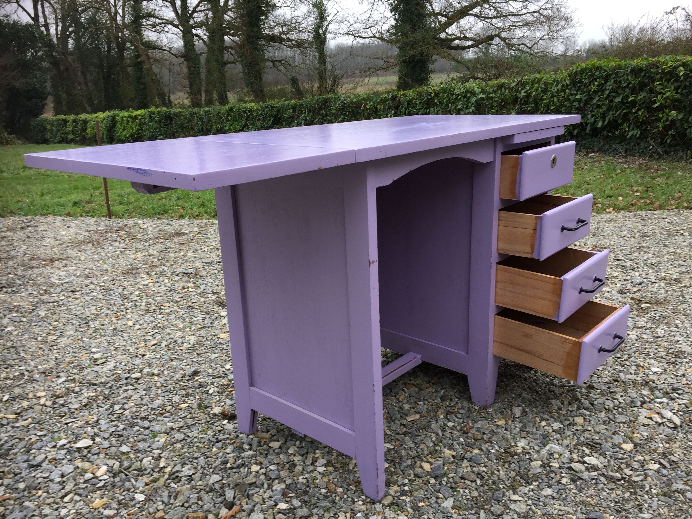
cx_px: 346
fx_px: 580
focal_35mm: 29
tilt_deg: -16.9
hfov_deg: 61.7
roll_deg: +0.5
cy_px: 260
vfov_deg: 48.2
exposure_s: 1/50
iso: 32
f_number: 2.2
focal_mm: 4.15
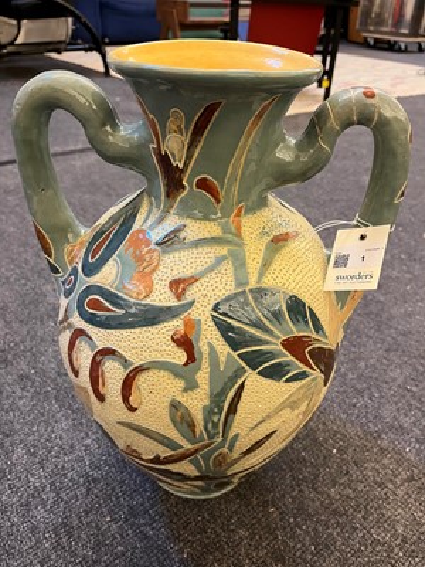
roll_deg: -0.7
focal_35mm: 26
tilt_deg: -34.5
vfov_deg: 67.3
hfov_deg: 53.1
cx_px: 212
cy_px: 284
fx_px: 426
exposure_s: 1/50
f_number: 1.6
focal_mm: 5.1
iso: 320
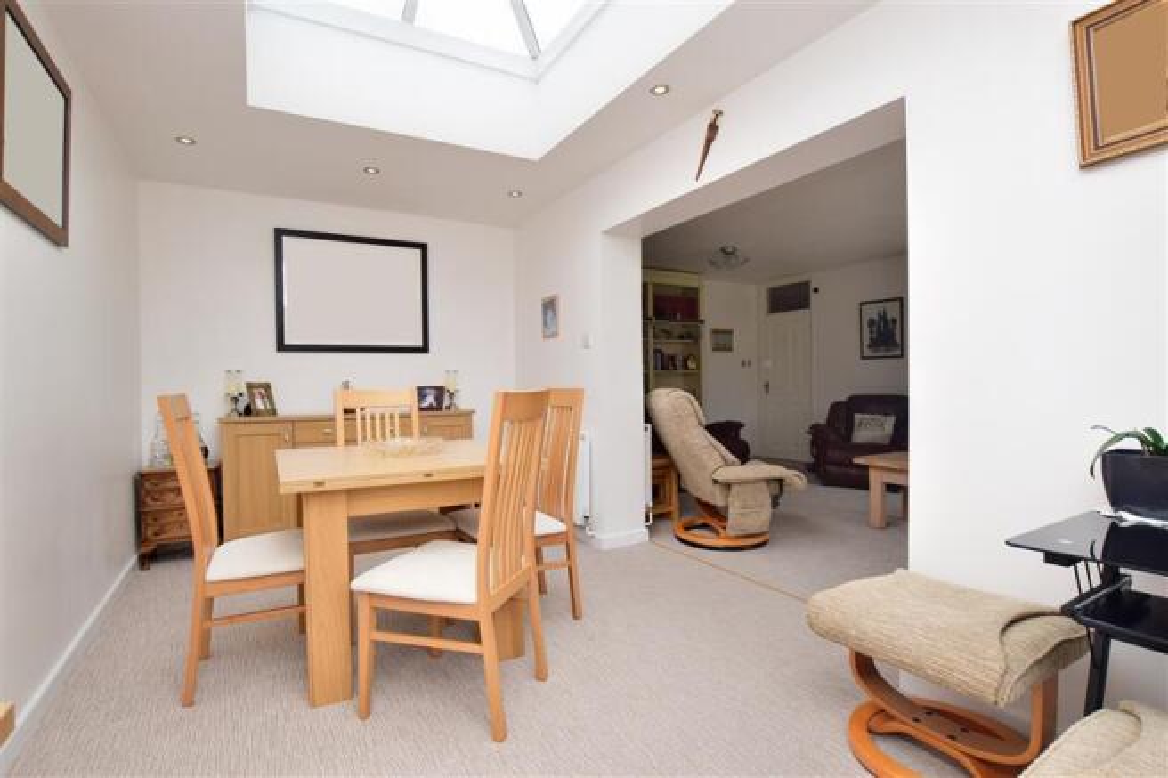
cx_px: 584
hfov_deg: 92.5
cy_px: 389
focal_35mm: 17
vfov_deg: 69.6
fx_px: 559
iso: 200
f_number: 6.3
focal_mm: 11.5
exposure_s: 1/160
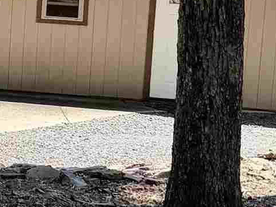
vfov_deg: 9.4
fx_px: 1228
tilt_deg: -7.4
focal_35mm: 154
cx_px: -296
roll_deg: -1.8
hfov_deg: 11.4
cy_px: -82
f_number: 1.78
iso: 80
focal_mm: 6.76
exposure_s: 1/1091
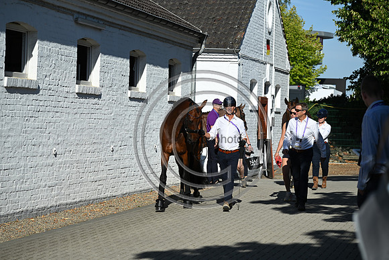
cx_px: 194
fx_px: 1189
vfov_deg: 12.5
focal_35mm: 110
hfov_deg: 18.6
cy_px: 130
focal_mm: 110
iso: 200
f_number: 5.6
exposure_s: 1/1600
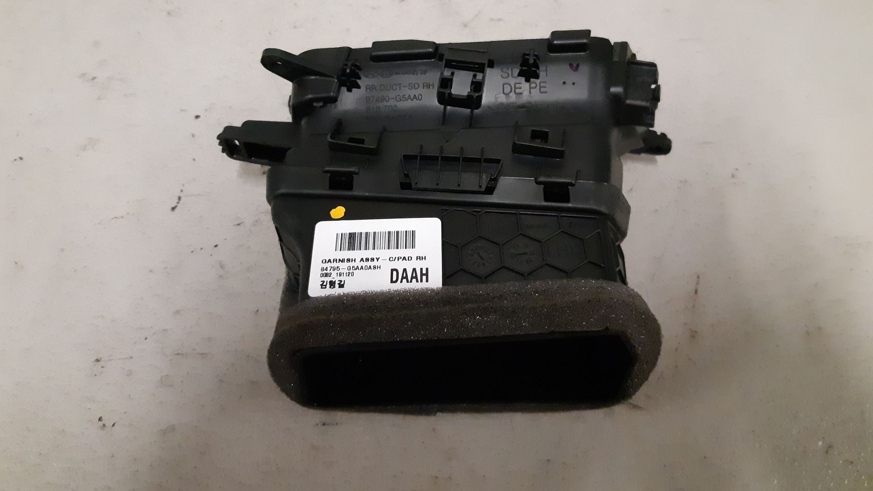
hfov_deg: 66.1
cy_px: 177
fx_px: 671
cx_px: 428
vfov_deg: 39.8
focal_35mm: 29
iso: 800
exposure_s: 1/213
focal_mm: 3.93
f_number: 1.7
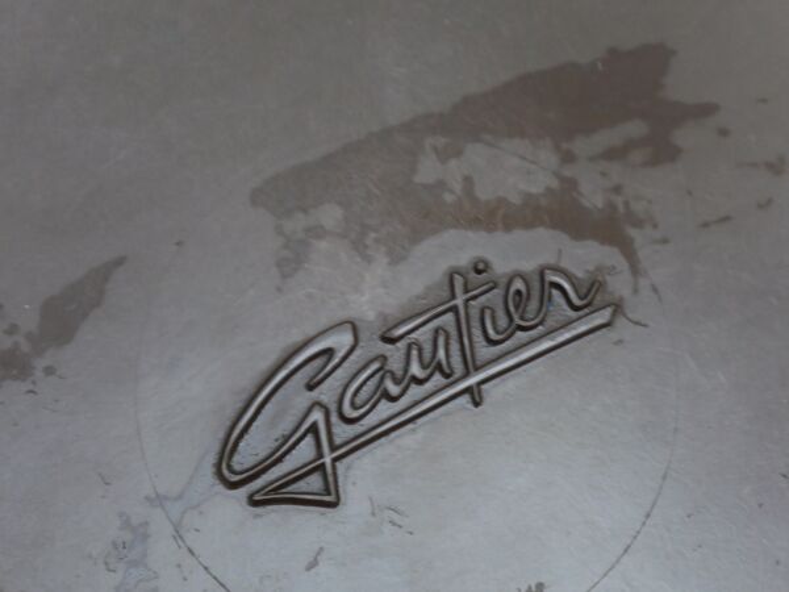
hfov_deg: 15.2
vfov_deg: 11.4
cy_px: 296
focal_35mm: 130
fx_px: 2963
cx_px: 394
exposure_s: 1/15
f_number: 5.3
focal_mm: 65
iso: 3200
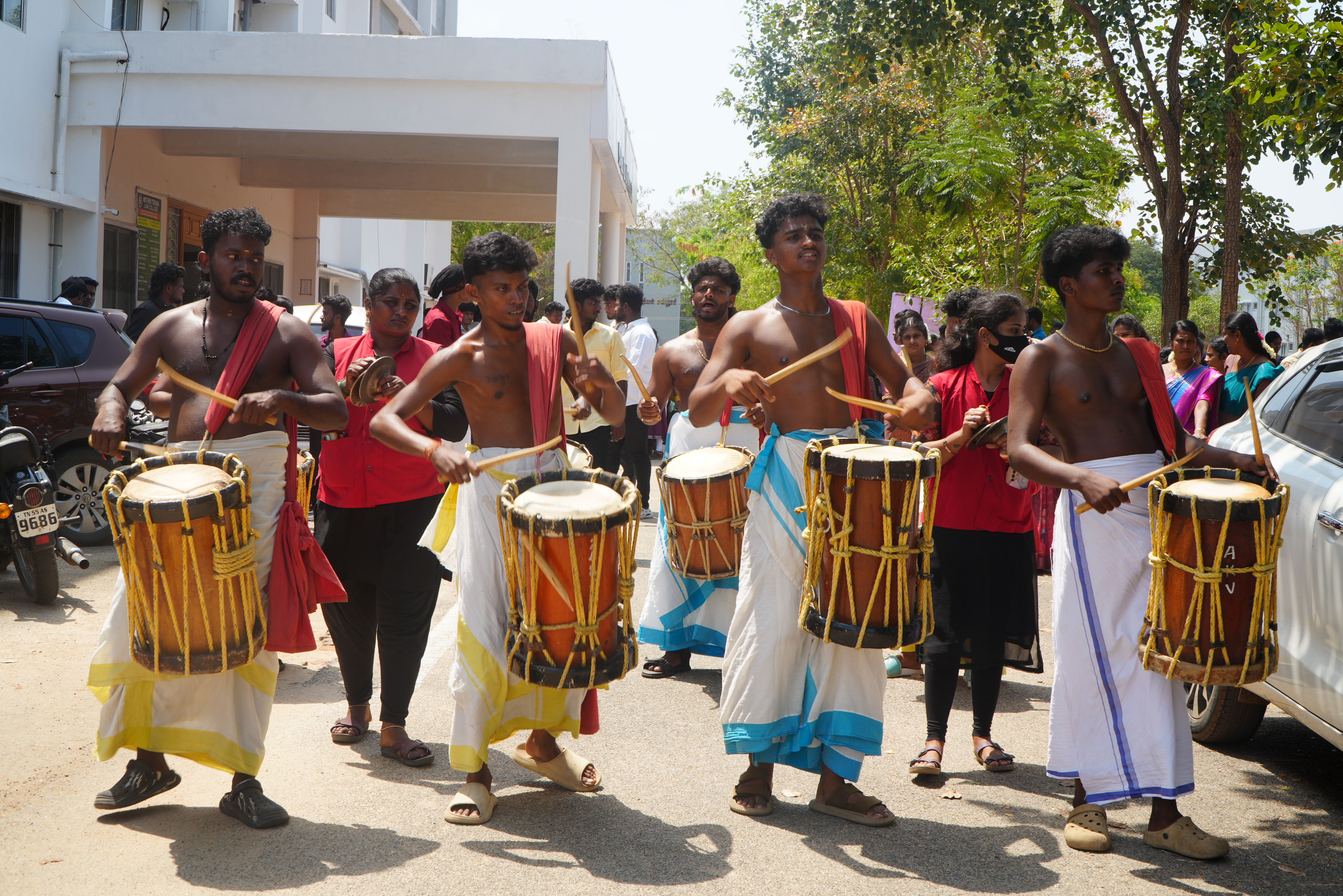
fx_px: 1567
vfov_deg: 31.9
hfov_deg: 46.4
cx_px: 672
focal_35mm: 42
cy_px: 448
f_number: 9
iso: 100
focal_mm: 28
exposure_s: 1/125
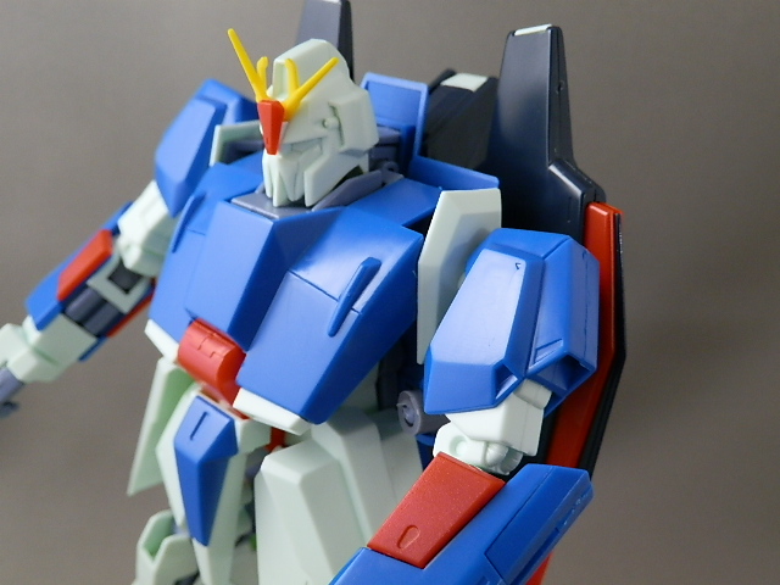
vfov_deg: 41.8
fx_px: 766
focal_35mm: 34
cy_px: 292
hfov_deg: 54.0
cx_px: 390
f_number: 3.5
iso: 200
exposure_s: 1/13
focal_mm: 6.17
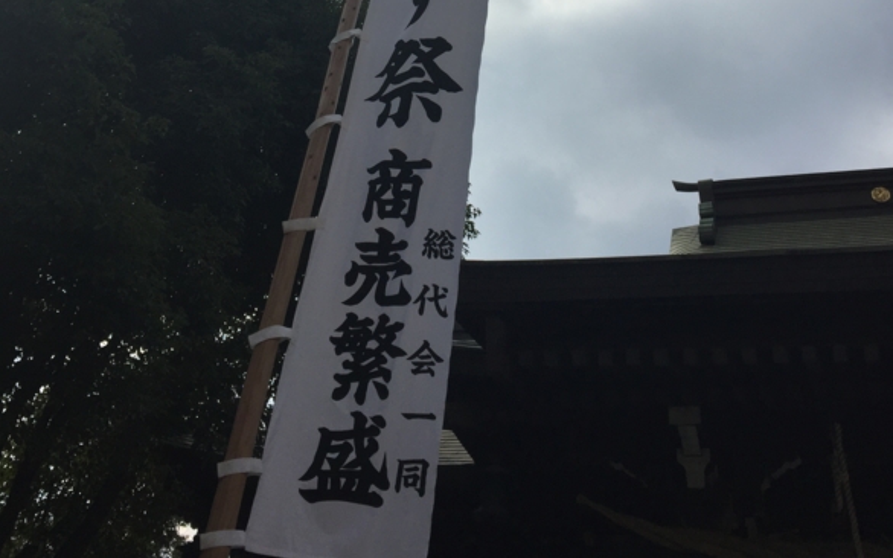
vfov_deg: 28.6
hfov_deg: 47.2
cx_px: 451
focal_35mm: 42
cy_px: -3
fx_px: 1022
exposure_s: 1/3049
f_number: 2.2
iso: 32
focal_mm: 4.15
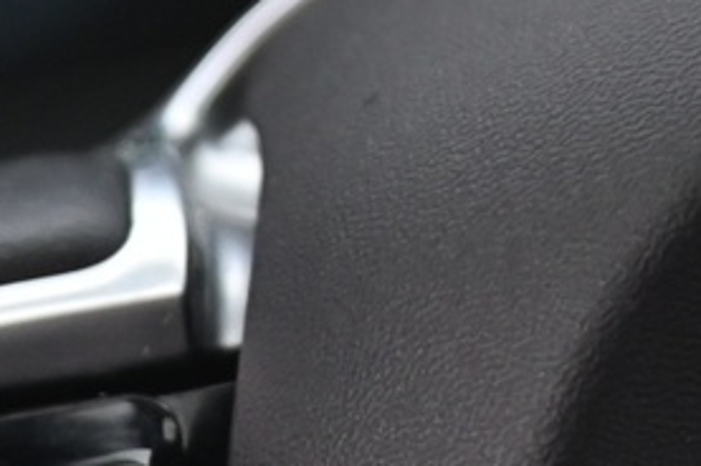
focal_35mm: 703
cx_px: -230
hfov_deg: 2.9
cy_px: 940
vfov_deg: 1.9
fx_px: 13673
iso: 2000
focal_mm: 120
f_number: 4
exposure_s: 1/15
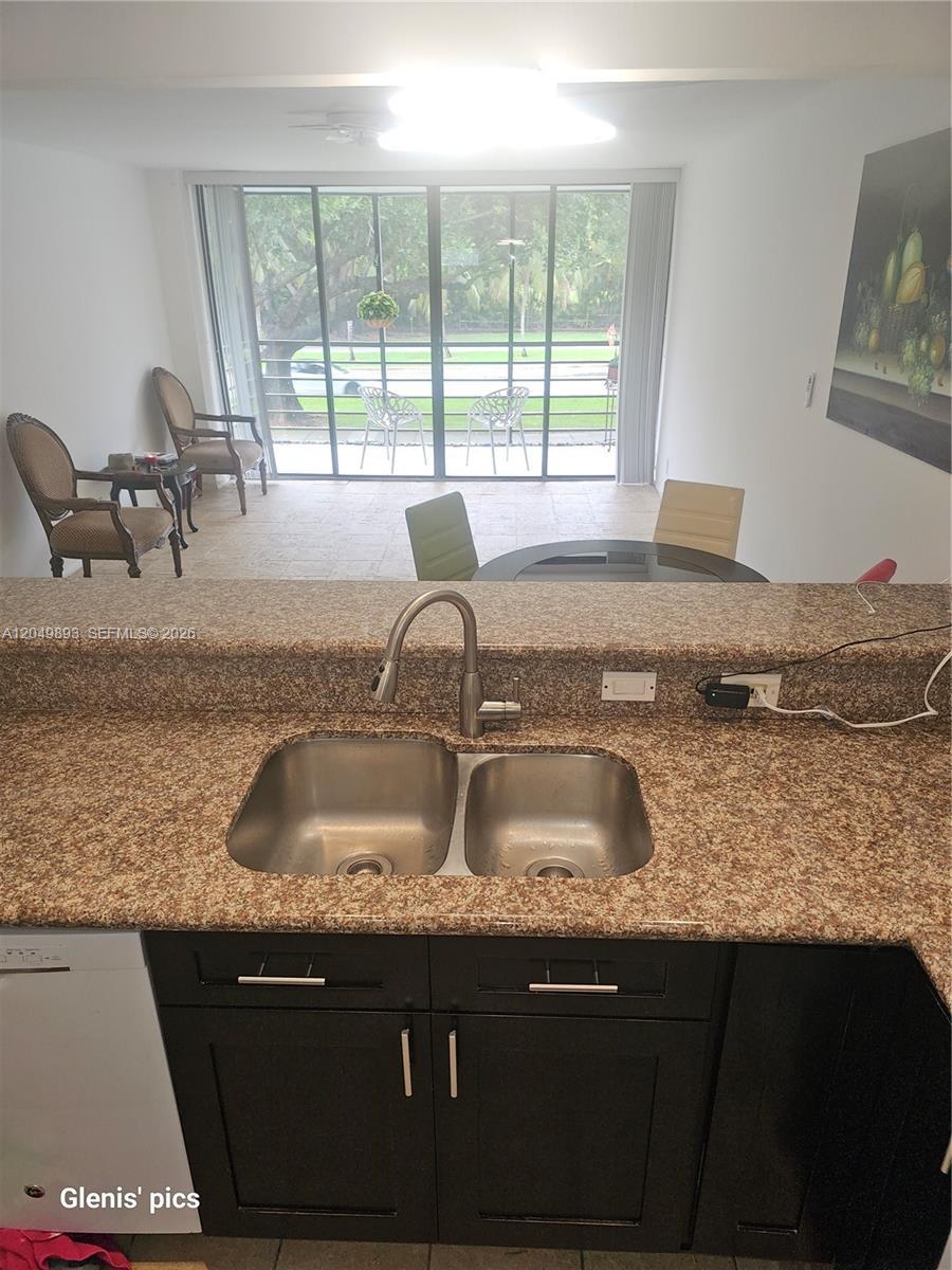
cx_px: 476
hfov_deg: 58.9
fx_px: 843
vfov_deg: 73.9
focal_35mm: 23
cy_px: 635
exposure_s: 1/60
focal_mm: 6.3
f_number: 1.7
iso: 50
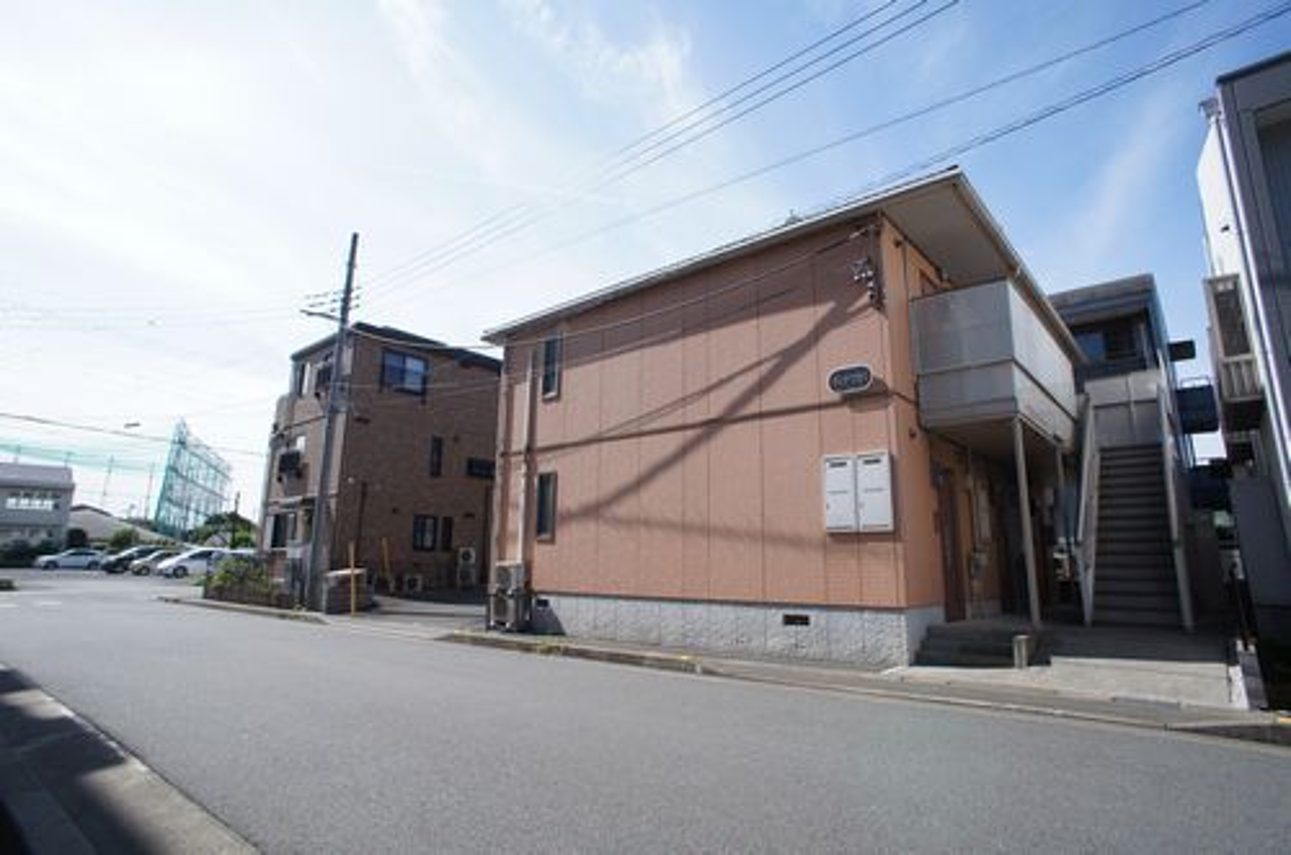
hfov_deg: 73.9
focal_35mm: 24
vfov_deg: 52.9
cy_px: 428
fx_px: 859
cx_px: 646
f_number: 8
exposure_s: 1/500
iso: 200
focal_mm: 16
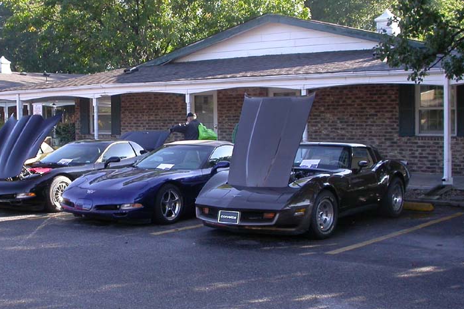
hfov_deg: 34.0
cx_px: 132
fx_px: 747
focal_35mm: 58
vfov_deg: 23.4
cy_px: 165
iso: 100
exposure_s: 1/132
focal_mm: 7.85
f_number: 4.2
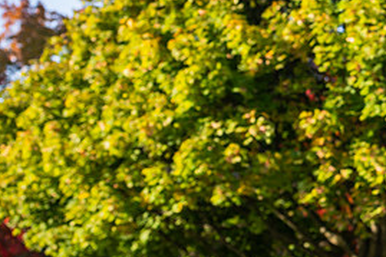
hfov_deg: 13.4
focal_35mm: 151
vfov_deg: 9.0
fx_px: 1618
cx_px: 397
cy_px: 17
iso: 160
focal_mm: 70
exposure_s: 1/320
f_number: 5
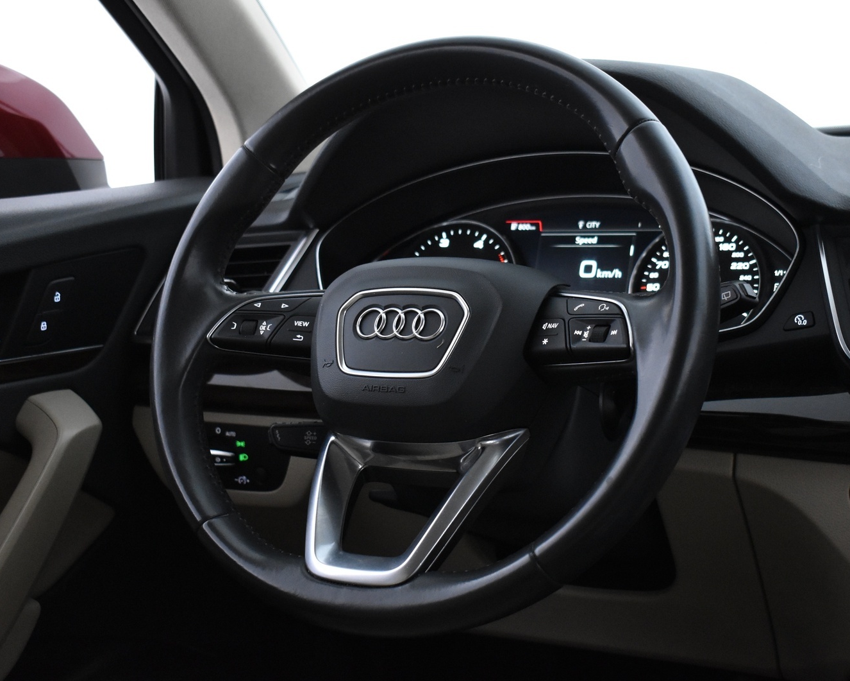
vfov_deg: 27.6
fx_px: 1384
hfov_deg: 34.1
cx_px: 439
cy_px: 342
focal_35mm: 55
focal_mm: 32
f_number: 4.5
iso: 3200
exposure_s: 1/50
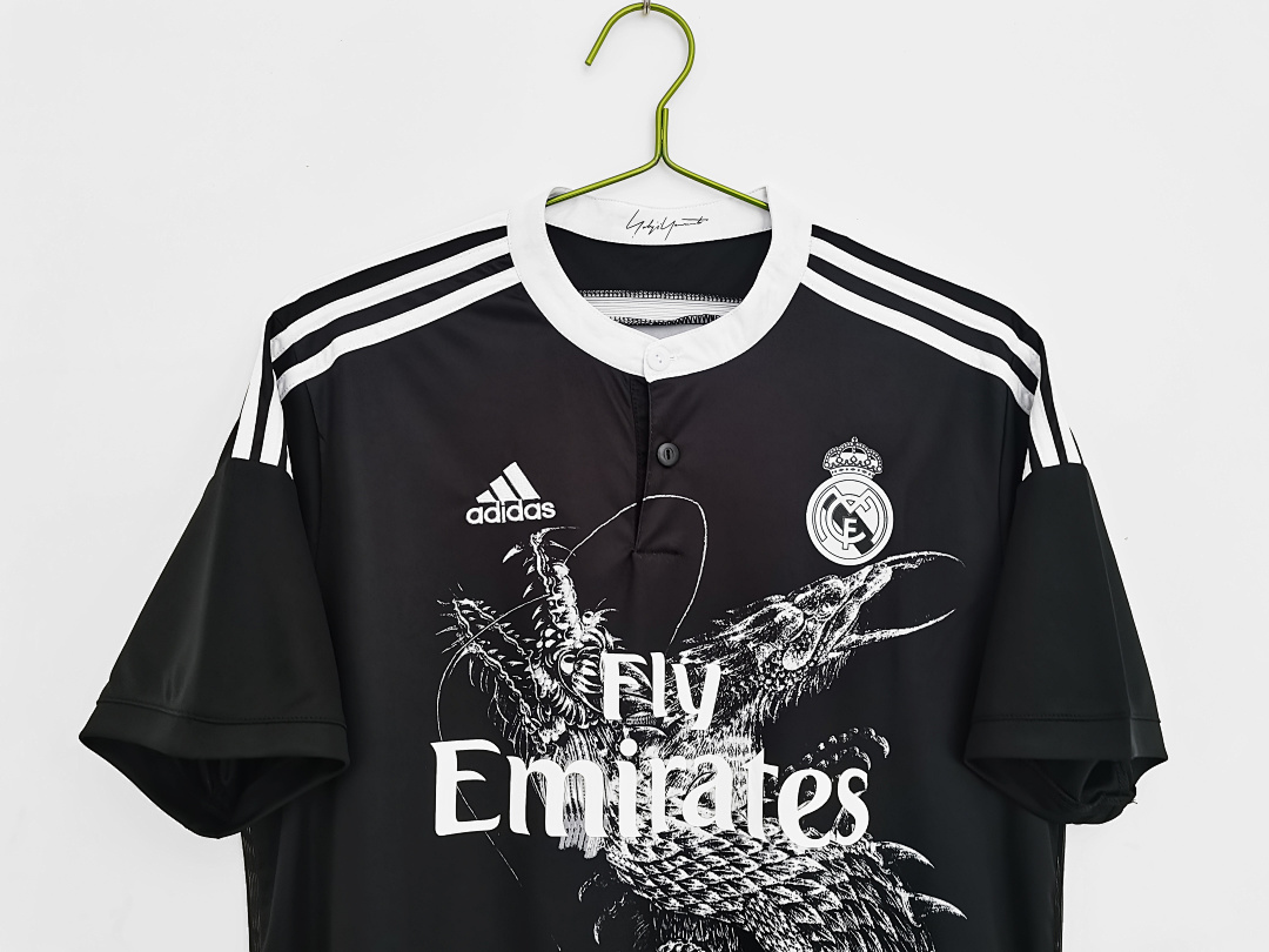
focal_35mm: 26
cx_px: 634
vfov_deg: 53.1
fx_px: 953
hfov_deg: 67.3
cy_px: 476
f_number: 1.8
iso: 250
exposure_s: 1/120
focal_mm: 5.58
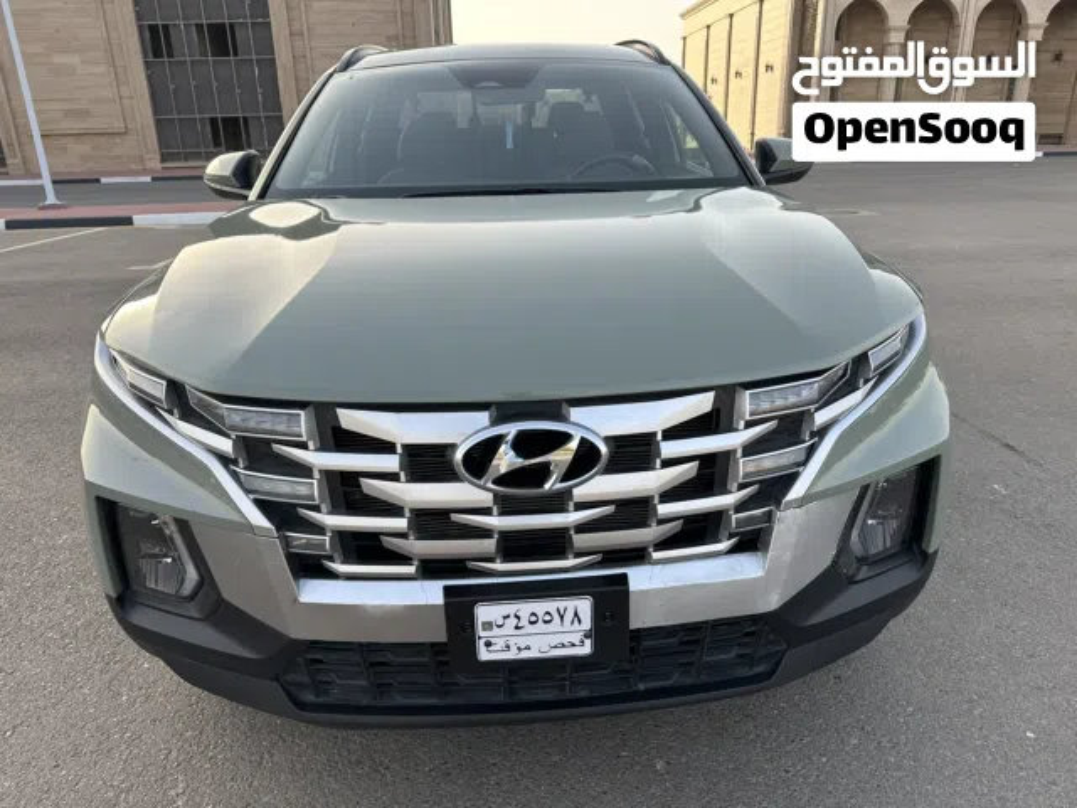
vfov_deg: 56.8
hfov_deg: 71.6
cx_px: 538
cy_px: 404
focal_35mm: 24
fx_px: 747
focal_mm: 6.86
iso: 80
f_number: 1.78
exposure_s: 1/910
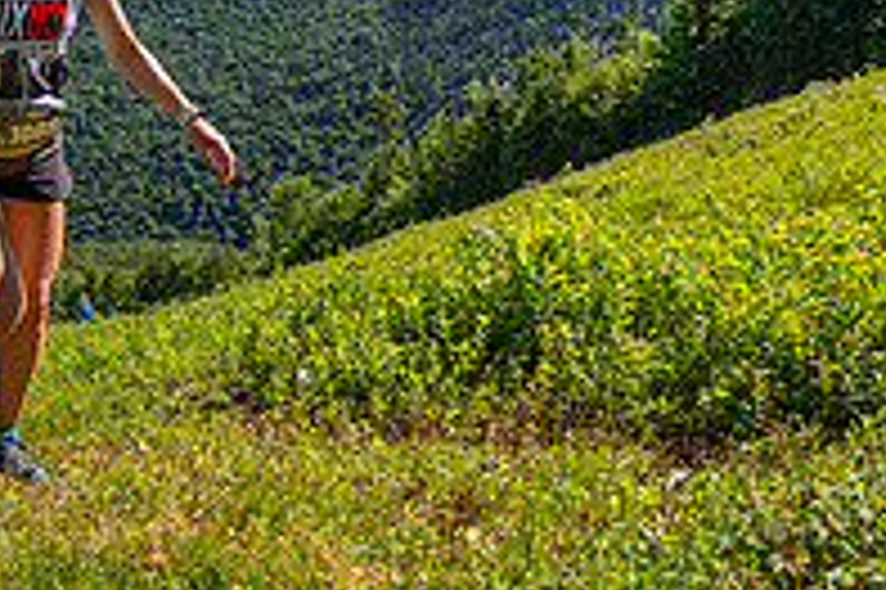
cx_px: 301
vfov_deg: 27.7
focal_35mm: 47
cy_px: 81
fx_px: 1156
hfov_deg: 41.4
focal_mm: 16
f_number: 5
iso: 100
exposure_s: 1/640
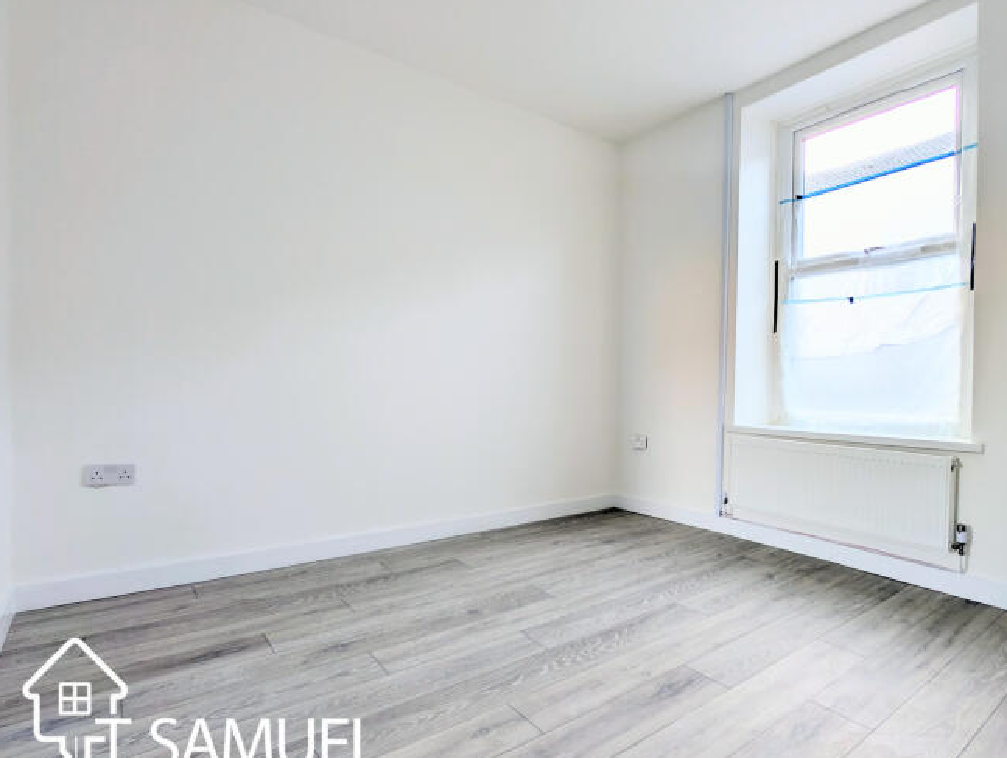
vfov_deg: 68.8
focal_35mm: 19
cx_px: 677
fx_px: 553
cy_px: 396
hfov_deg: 81.5
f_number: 1.95
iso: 45
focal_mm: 2.23
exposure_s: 1/60.8
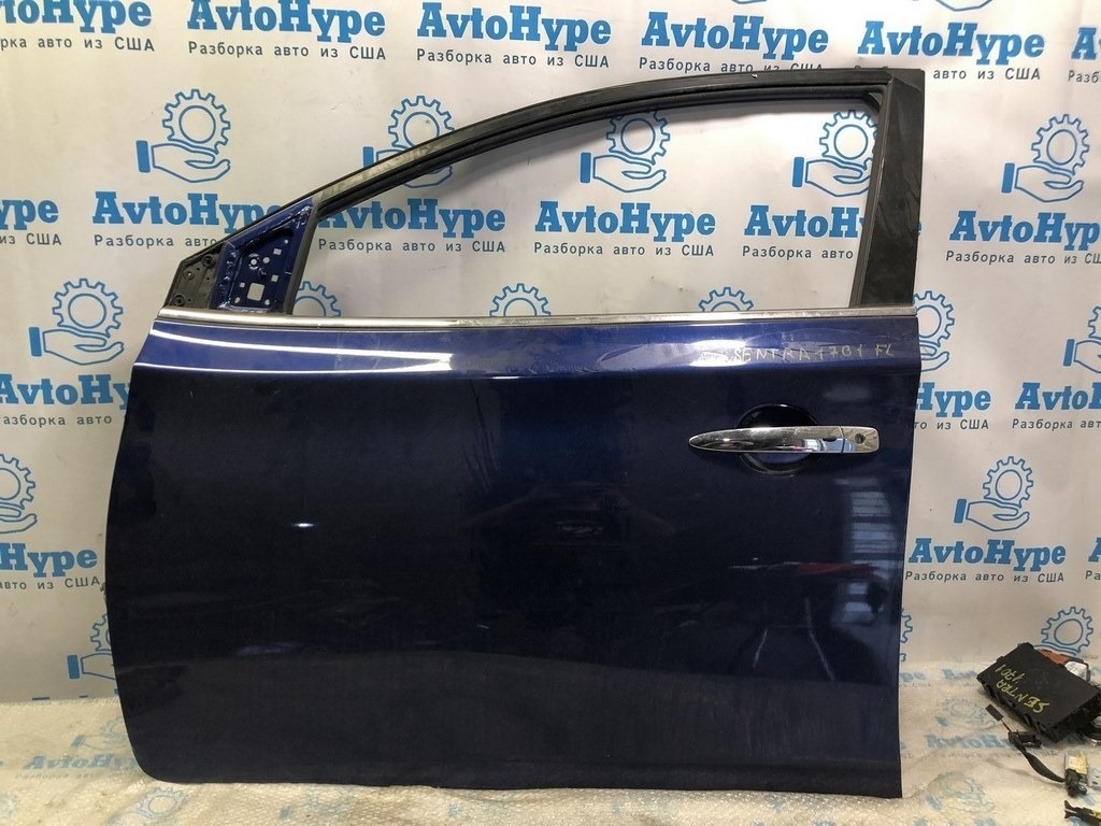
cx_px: 550
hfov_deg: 63.4
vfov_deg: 49.7
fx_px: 891
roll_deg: -0.7
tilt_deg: -15.2
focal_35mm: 28
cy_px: 413
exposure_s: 1/33
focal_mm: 4
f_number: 1.8
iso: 40
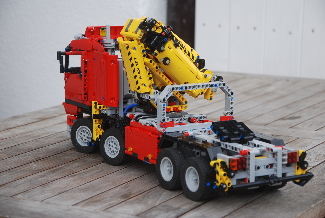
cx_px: 162
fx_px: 950
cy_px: 109
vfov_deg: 13.1
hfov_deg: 19.4
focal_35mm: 105
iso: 100
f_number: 5.6
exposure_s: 1/100
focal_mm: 70
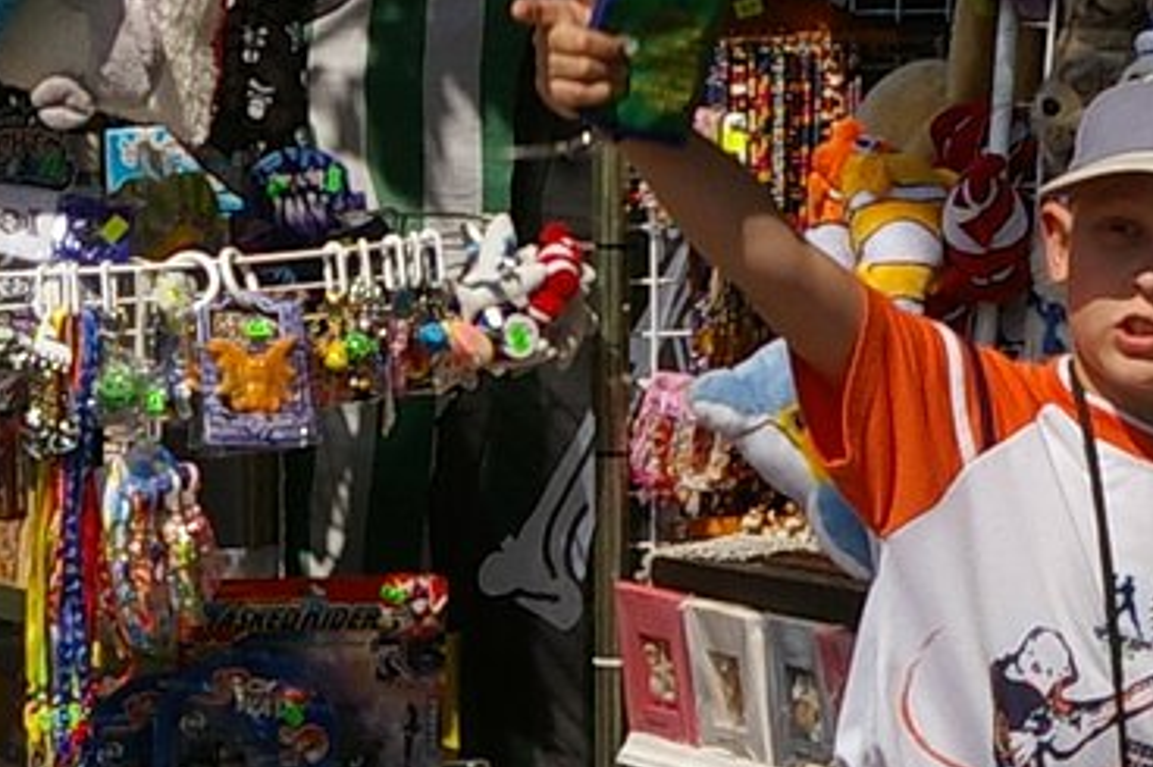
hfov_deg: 4.5
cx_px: 279
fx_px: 14686
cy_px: 69
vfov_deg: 3.0
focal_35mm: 459
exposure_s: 1/250
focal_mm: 55
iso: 200
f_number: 9.5
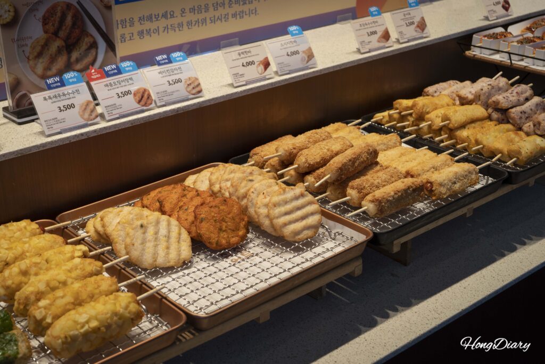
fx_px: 833
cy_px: 182
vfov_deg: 24.6
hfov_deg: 36.2
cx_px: 272
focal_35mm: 55
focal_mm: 55
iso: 500
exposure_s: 1/160
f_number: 5.6
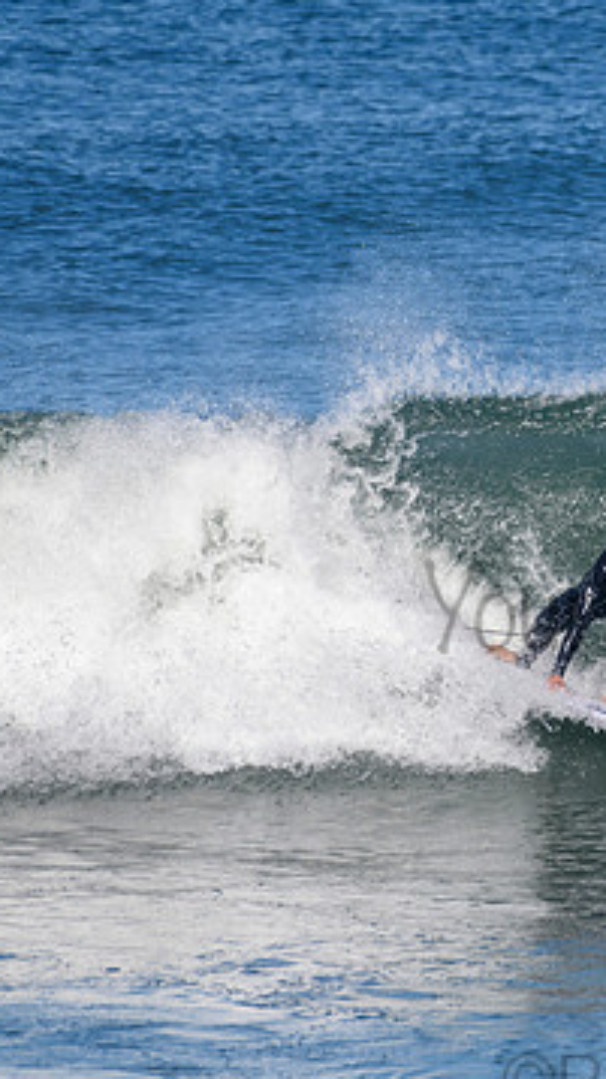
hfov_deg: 1.0
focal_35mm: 1274
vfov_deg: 1.7
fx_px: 36445
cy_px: 580
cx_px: 736
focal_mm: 500
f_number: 5.6
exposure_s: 1/2000
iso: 320
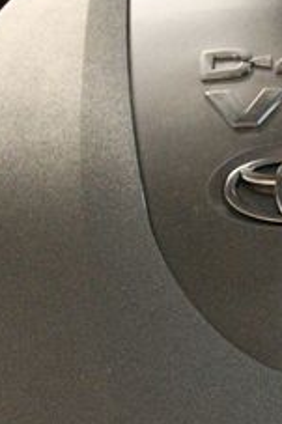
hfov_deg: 14.3
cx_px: 316
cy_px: 318
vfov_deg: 21.7
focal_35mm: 93
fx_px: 1094
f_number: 3.5
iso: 11400
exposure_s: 1/60
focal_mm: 22
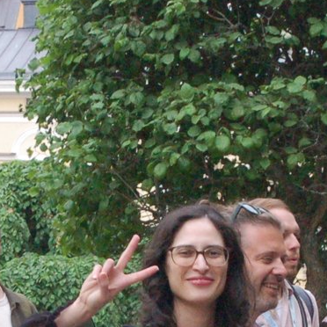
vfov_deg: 8.2
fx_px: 2269
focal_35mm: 212
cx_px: 75
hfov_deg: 8.2
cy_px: 280
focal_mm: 31
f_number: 13
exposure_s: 1/125
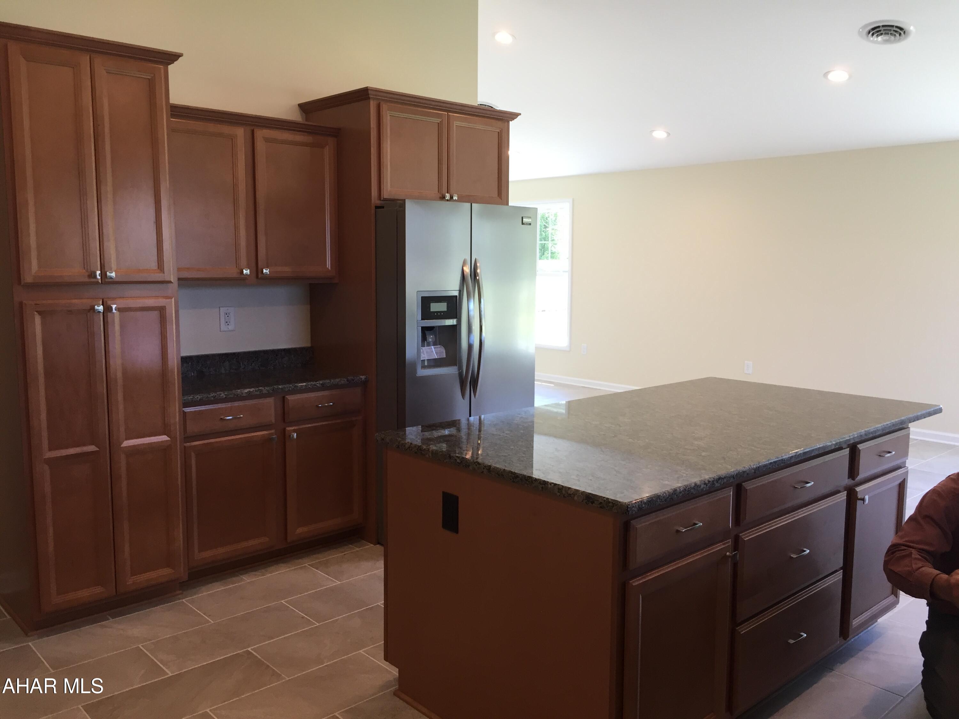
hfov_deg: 61.7
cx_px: 480
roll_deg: -0.9
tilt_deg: -7.2
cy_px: 360
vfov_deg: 48.2
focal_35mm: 29
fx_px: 803
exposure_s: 1/40
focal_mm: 4.15
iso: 32
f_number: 2.2
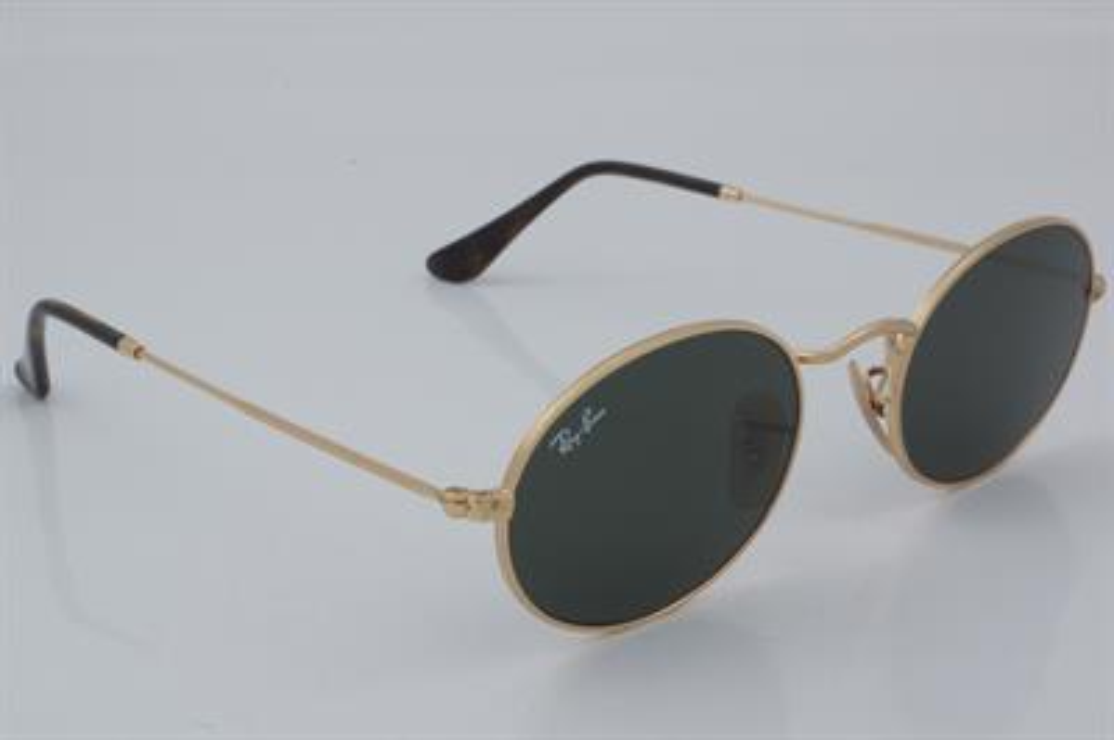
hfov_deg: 27.0
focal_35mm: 75
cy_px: 370
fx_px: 2319
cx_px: 557
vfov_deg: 18.2
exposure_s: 1/4
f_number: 32
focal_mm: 50
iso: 100
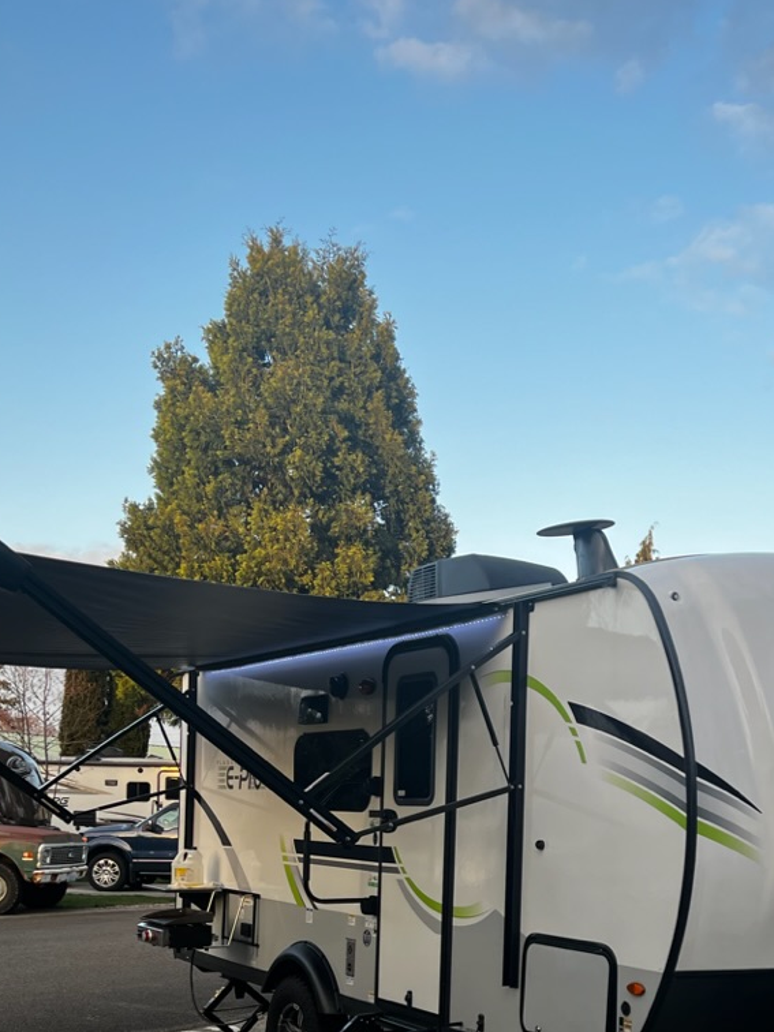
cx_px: 526
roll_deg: -0.5
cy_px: 835
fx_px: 1312
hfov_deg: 32.6
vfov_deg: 41.0
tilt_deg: +0.2
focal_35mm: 44
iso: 50
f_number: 1.5
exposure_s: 1/552
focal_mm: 5.7
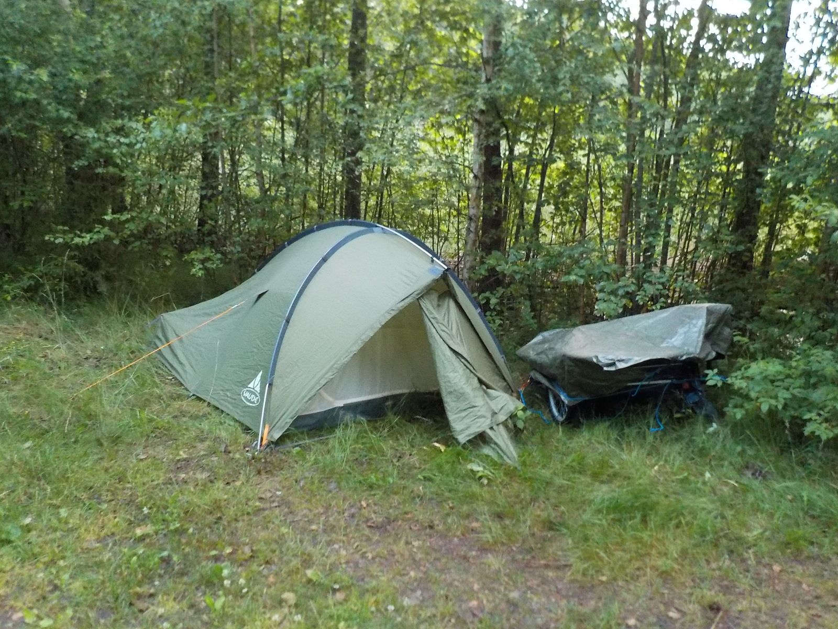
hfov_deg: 60.0
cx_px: 419
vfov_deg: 46.8
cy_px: 314
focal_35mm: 30
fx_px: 726
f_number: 3.3
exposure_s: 1/20
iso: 800
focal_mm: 4.1
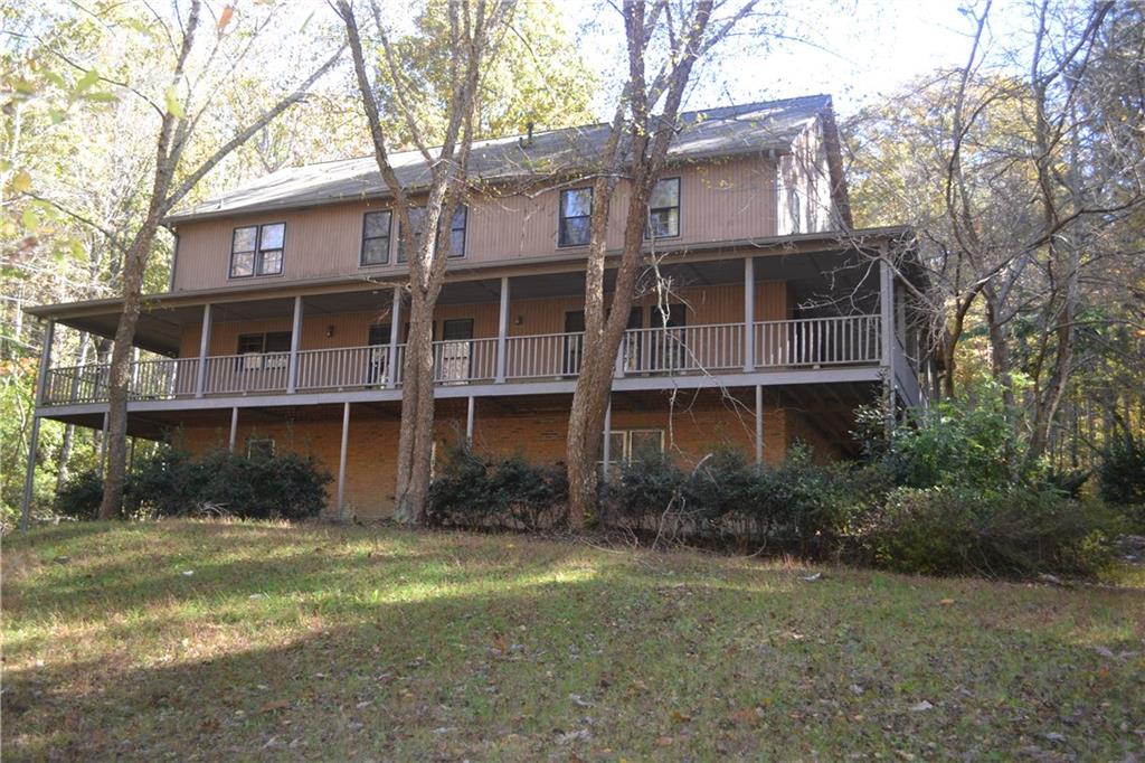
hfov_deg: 53.1
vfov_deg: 36.8
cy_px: 382
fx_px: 1145
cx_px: 572
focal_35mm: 36
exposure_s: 1/125
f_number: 4
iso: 360
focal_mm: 24
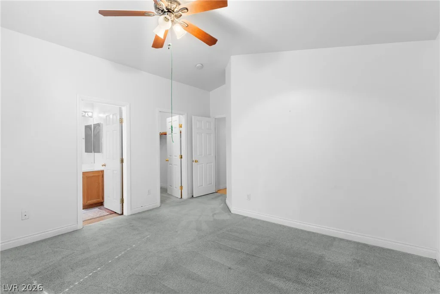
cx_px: 220
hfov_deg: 93.3
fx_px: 208
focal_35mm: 17
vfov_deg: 70.5
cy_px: 147
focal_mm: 17
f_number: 8
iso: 400
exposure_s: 1/4
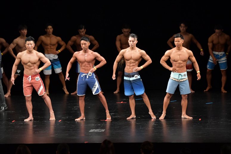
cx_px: 116
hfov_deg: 11.0
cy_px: 77
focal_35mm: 187
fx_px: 1199
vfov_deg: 7.3
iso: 3200
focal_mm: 125
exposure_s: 1/400
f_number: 5.6
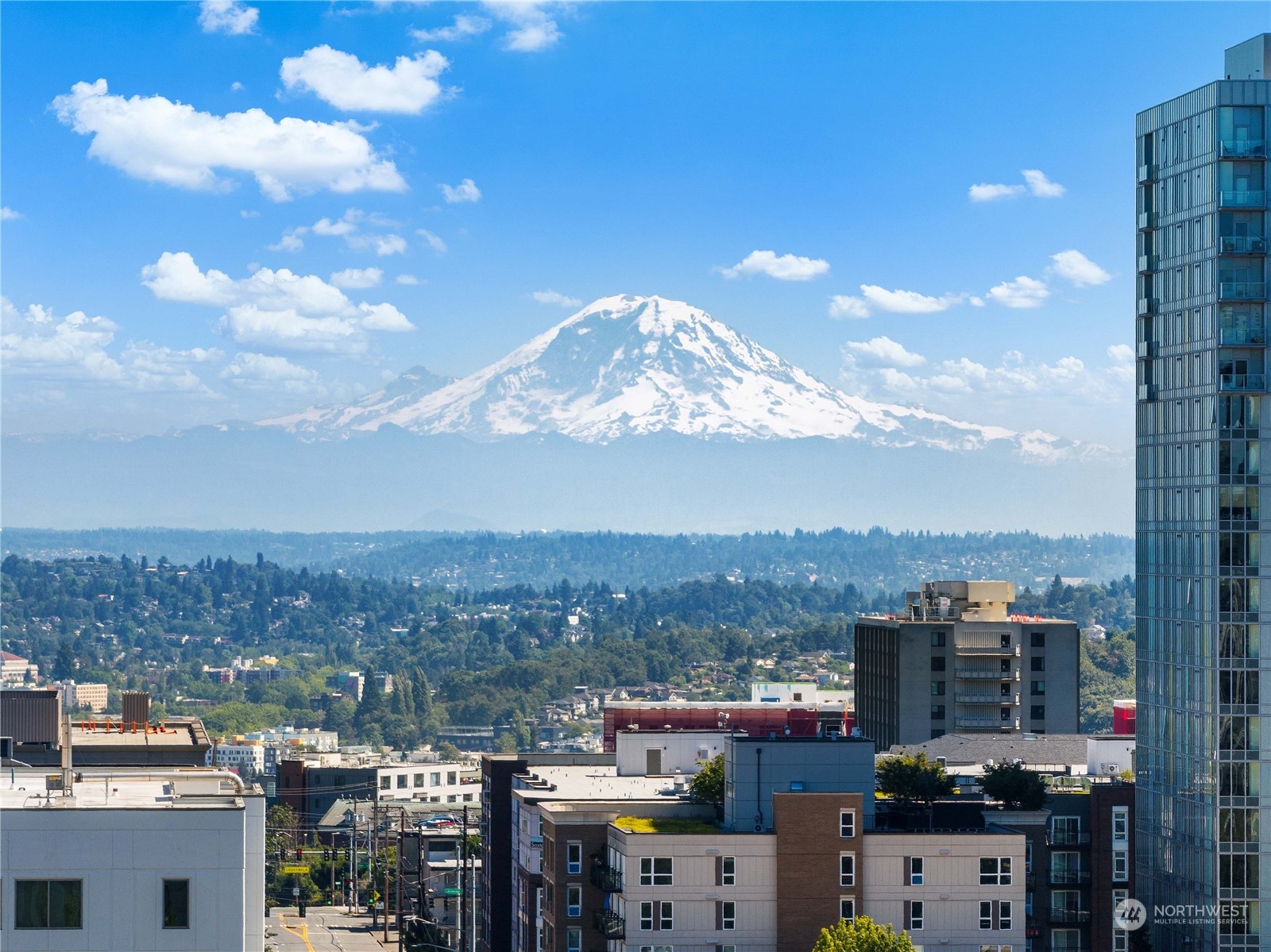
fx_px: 6093
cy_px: 476
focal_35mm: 166
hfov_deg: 11.9
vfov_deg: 8.9
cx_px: 636
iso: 100
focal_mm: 30.71
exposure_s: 1/500
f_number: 3.4
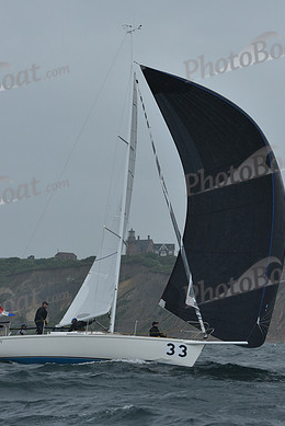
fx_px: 1731
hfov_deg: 9.4
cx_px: 127
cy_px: 127
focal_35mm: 146
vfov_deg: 14.0
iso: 320
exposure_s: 1/1000
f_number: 6.3
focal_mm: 98
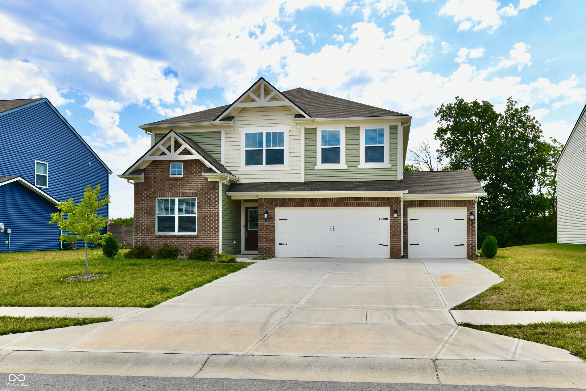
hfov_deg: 81.2
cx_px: 293
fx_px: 342
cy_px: 196
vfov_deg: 59.5
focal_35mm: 21
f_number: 13
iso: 640
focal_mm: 21
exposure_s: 1/640
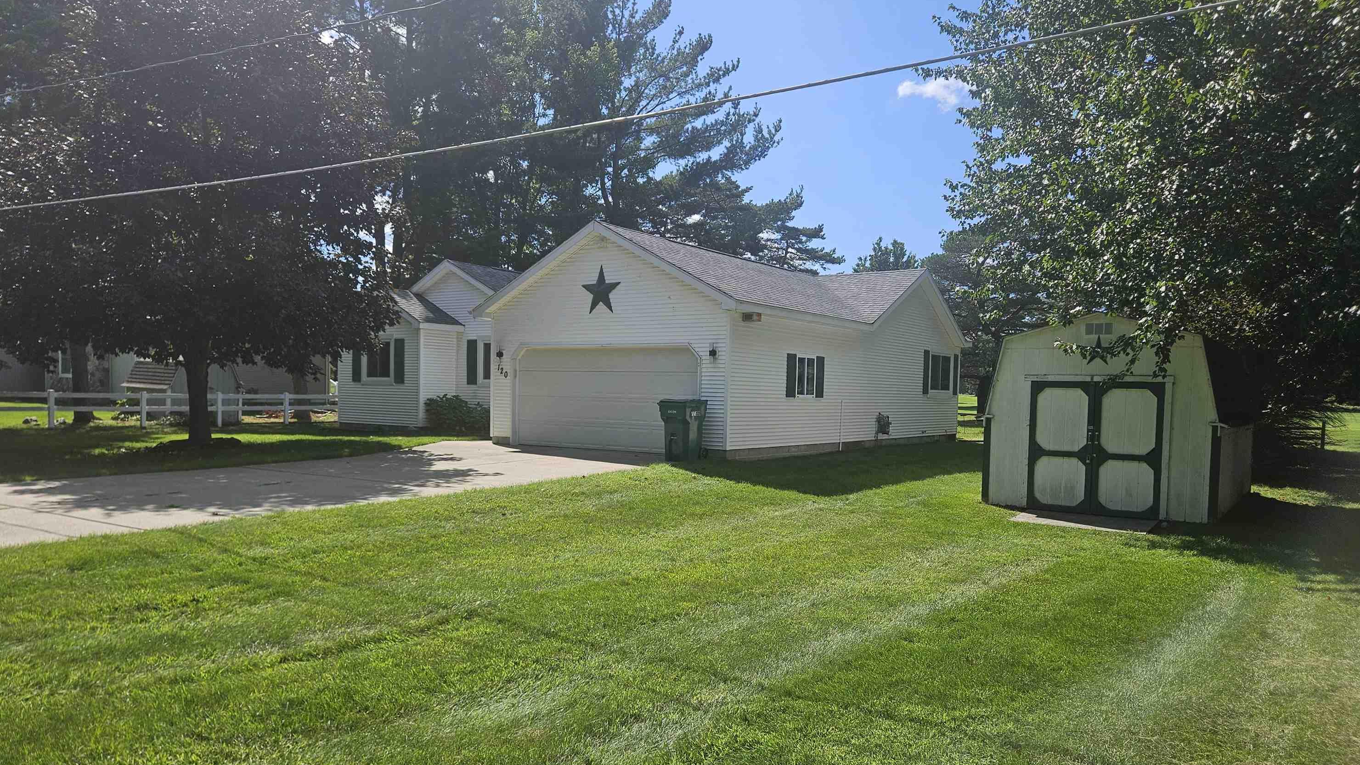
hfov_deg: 71.9
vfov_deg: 44.2
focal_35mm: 26
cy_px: 446
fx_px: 938
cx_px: 691
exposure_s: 1/1894
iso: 25
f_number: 1.8
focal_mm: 5.4
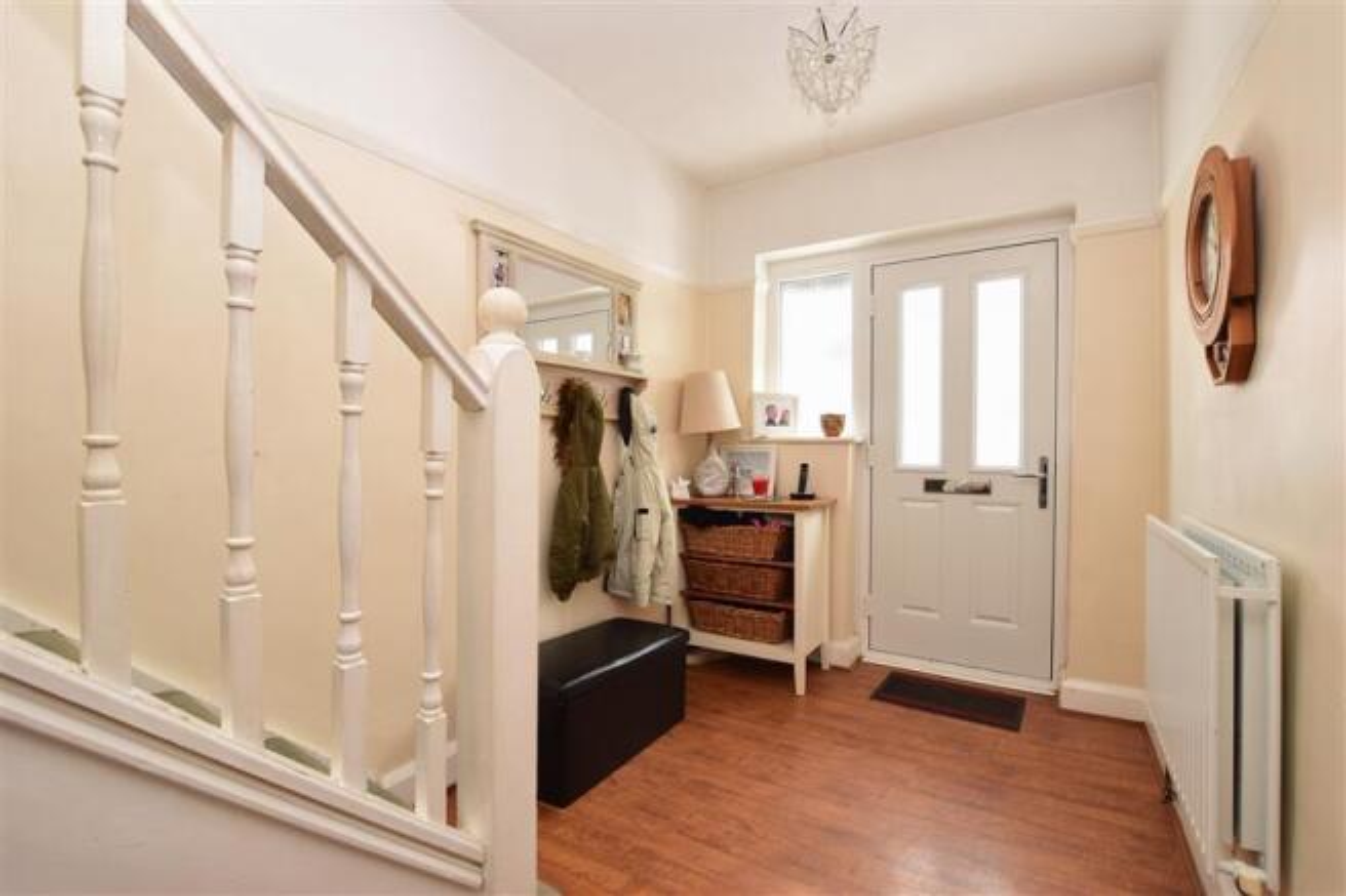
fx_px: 561
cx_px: 673
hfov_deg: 100.4
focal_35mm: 15
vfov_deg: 77.3
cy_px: 448
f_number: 11
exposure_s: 1/4
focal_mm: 10
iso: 125
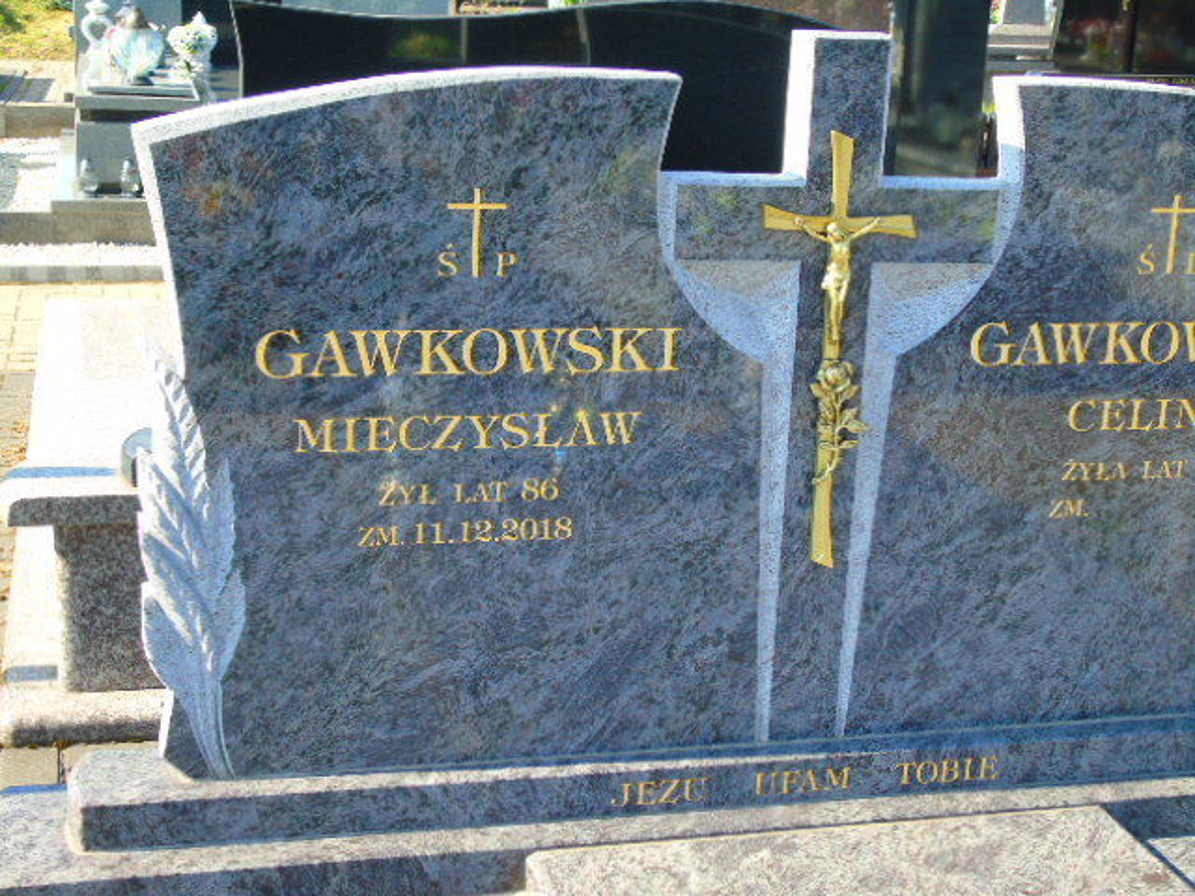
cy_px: 448
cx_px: 598
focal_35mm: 54
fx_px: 1864
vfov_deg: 27.0
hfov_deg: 35.5
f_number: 4.3
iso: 80
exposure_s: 1/160
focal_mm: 9.6
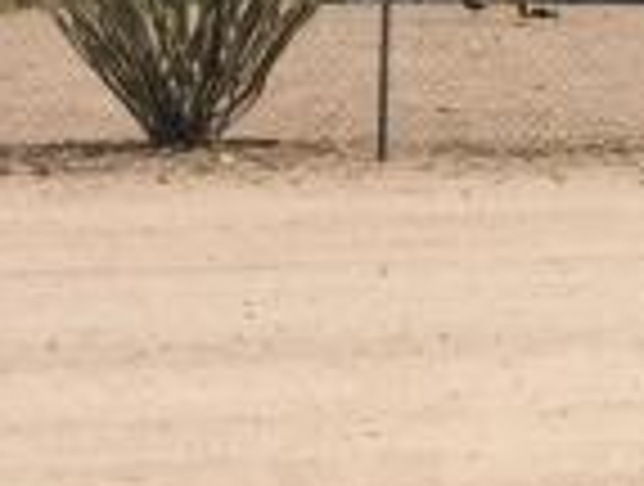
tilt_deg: +4.6
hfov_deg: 8.4
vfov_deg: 7.1
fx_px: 3861
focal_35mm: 207
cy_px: -315
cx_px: 1720
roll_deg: -1.9
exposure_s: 1/3597
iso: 32
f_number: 2.2
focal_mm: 4.15
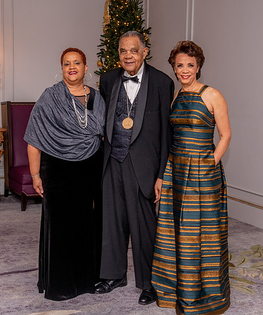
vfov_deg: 31.2
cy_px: 146
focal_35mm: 59
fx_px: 565
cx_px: 123
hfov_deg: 26.2
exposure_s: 1/80
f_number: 6.3
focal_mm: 40
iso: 1000
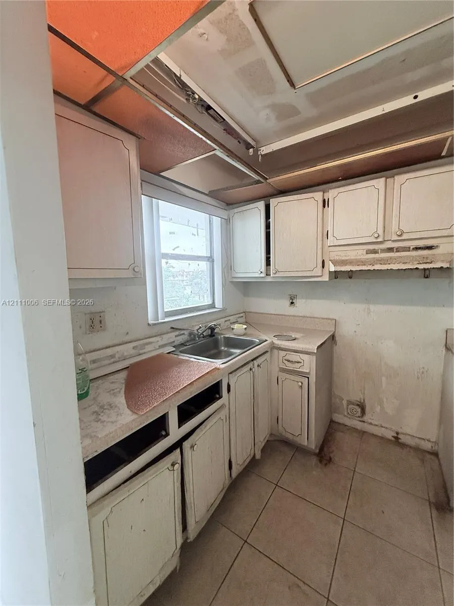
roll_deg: +0.2
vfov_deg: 102.1
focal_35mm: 14
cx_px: 227
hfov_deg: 85.7
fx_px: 245
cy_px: 303
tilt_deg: -4.4
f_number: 2.2
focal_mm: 2.22
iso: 640
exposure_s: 1/120
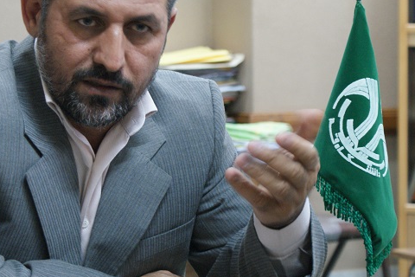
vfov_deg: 10.6
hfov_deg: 15.9
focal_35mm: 129
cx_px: 123
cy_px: 104
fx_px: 1484
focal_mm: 55
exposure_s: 1/13
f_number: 5.6
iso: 800
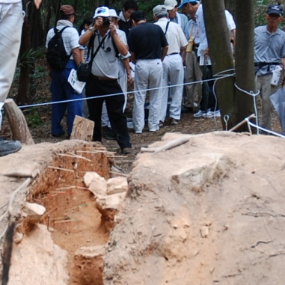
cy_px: 81
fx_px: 1057
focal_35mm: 114
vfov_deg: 15.3
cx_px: 73
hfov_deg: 15.3
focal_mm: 25
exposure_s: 1/50
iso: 200
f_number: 3.8
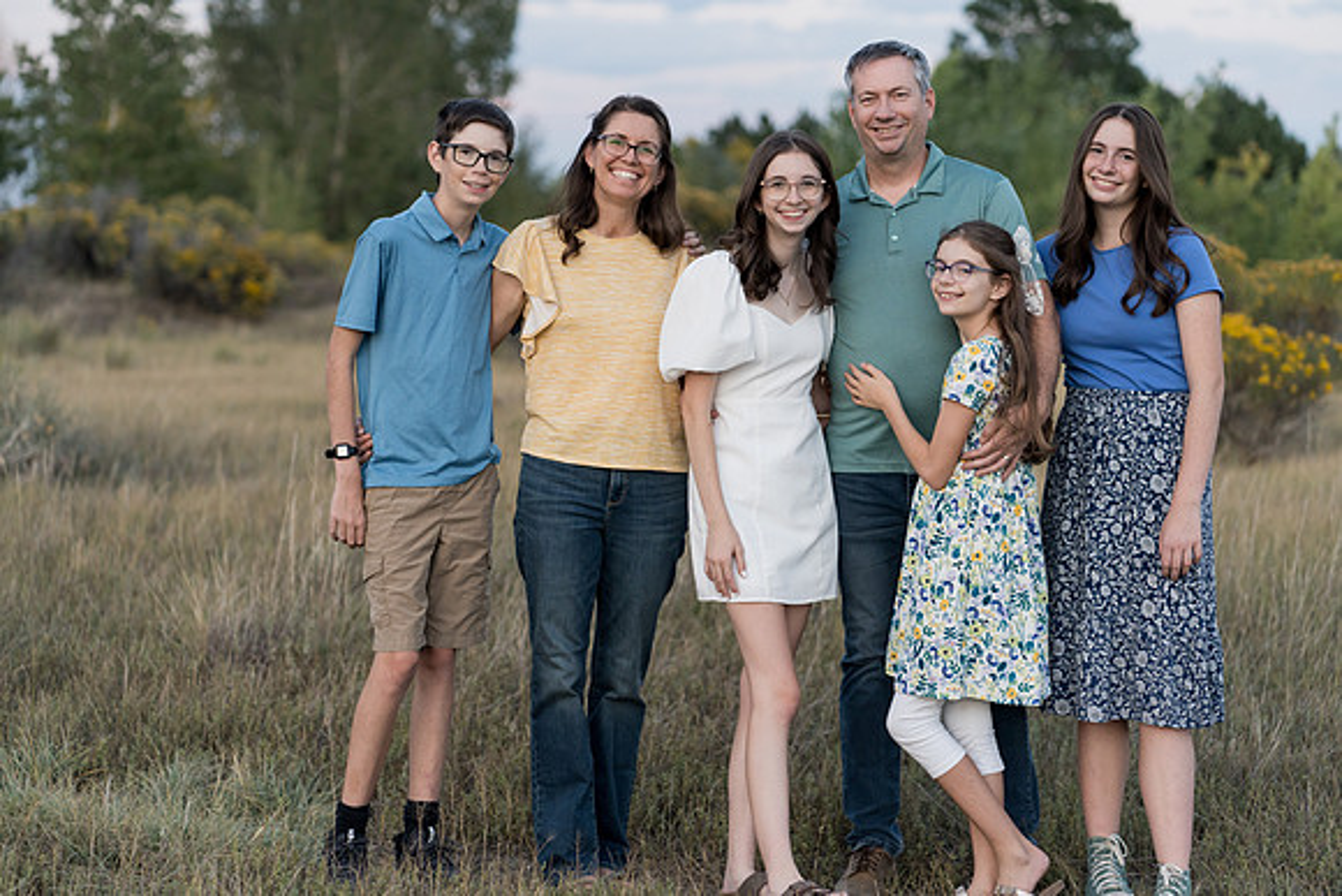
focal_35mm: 85
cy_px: 448
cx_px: 671
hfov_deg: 23.9
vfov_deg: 16.1
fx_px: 3169
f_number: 2.8
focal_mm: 85
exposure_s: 1/250
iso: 1000
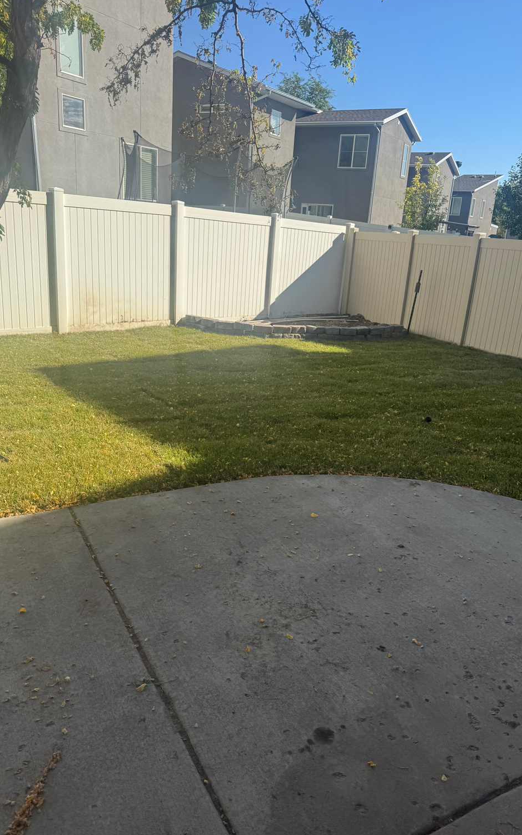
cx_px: 257
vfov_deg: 70.4
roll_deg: -2.8
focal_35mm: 26
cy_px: 421
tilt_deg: -17.9
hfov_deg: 47.6
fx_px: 592
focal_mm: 6.76
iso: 80
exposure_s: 1/3413
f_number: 1.78
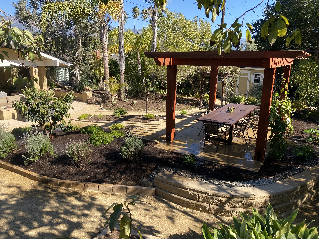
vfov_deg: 53.1
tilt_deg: -13.6
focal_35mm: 26
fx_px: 240
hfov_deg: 67.3
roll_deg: -0.5
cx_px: 160
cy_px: 120
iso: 32
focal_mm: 4.25
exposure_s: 1/1103
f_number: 1.8
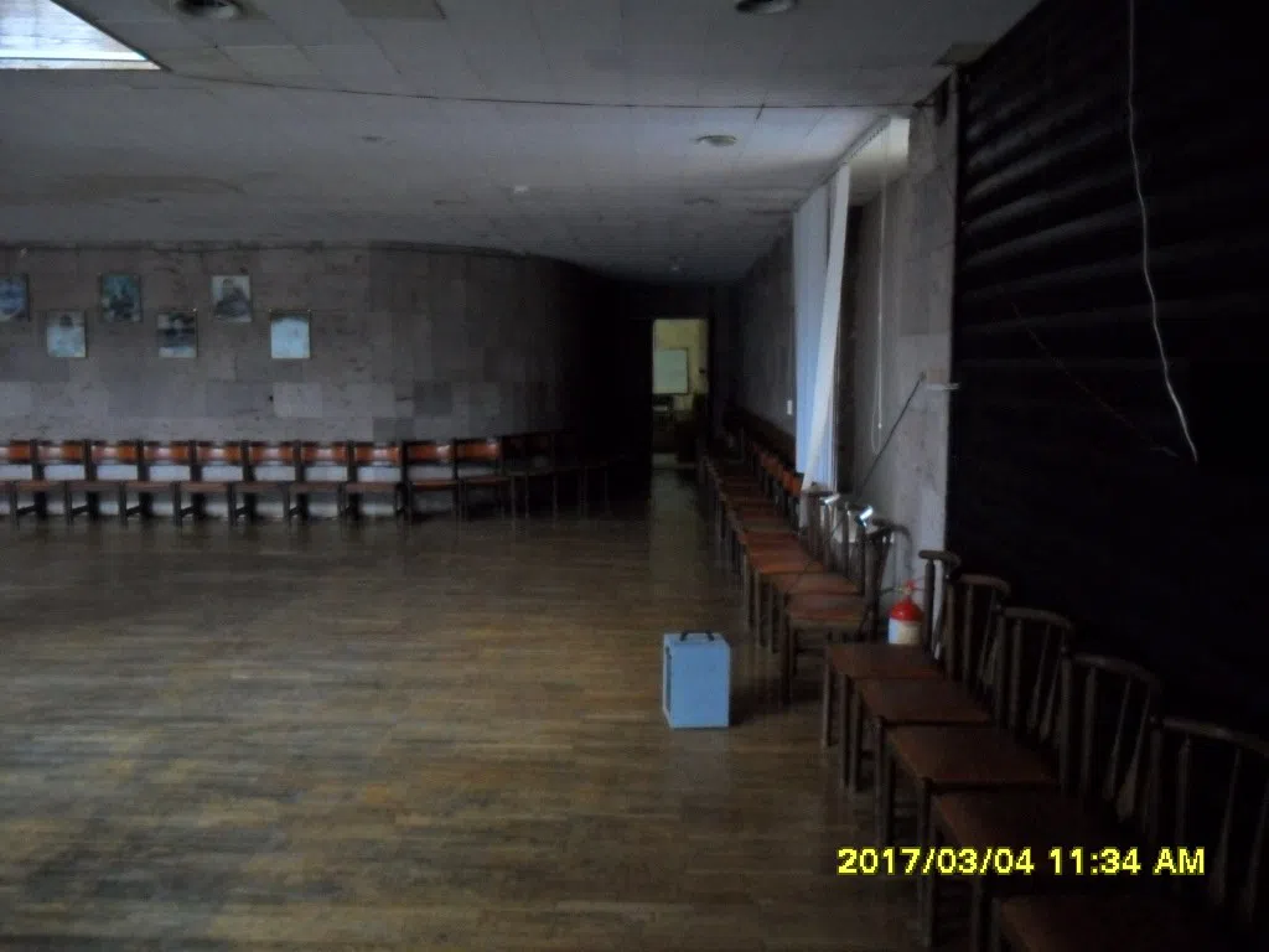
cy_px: 476
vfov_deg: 51.4
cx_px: 634
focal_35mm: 27
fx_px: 990
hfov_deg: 65.3
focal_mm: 4.9
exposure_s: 1/15
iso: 800
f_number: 3.5
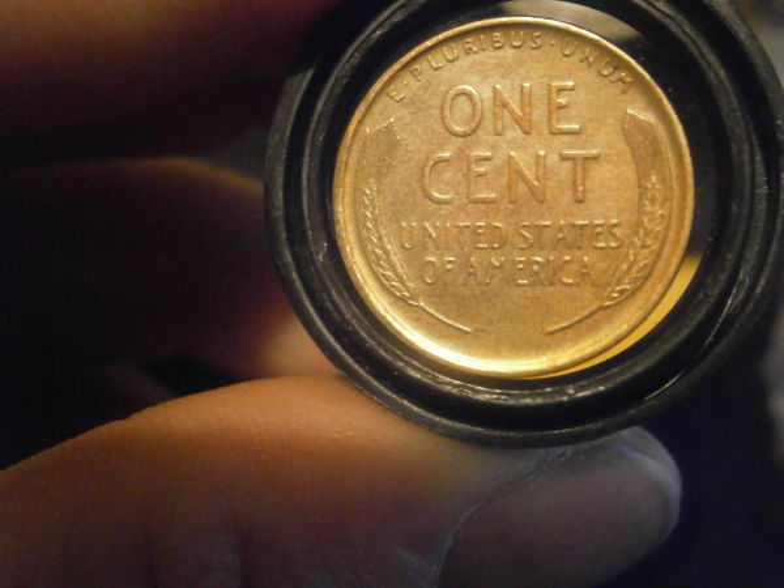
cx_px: 392
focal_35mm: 47
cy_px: 294
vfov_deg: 30.9
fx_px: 1064
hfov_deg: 40.4
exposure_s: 1/15
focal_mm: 8.3
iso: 1250
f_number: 3.4
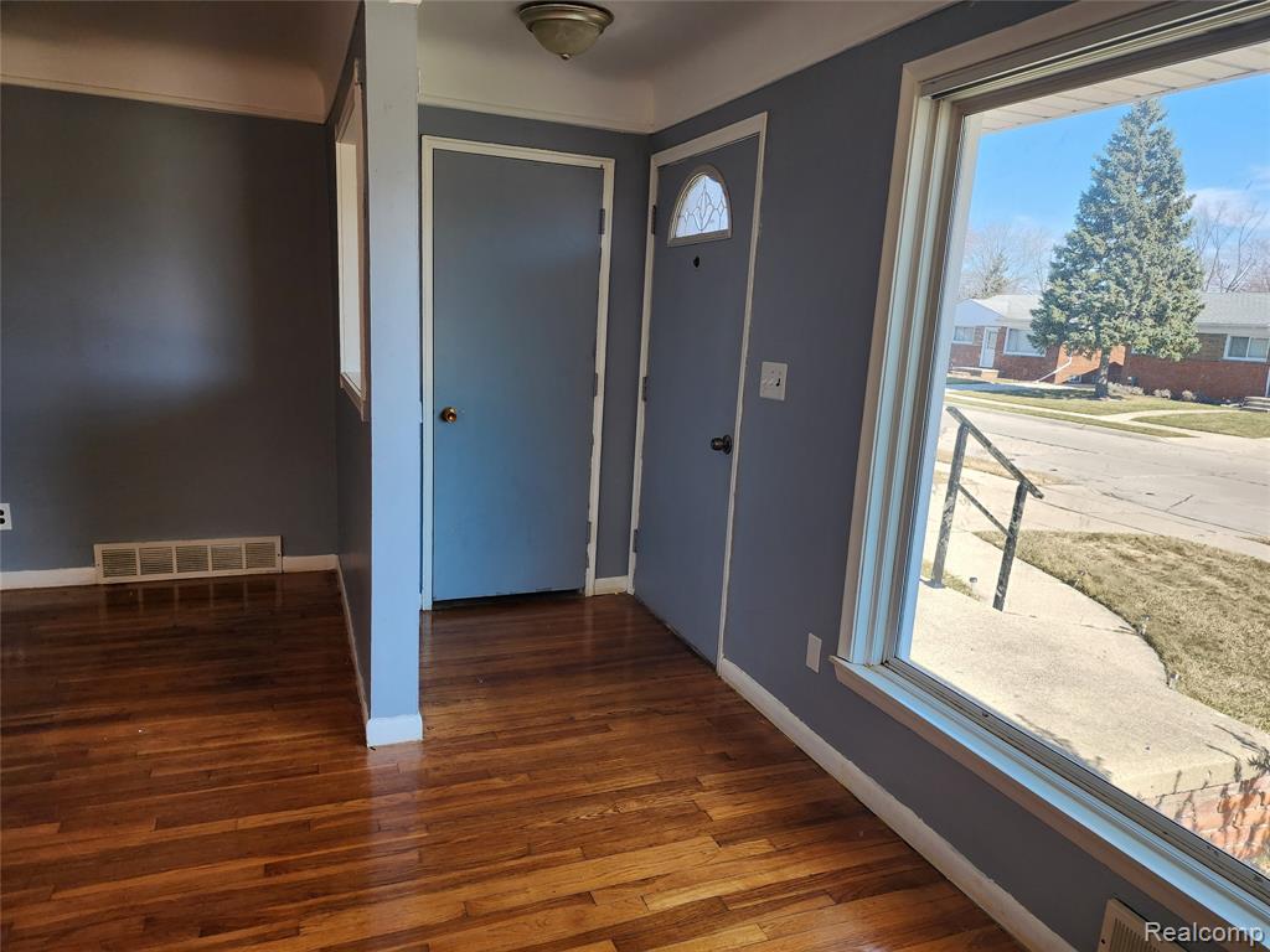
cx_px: 635
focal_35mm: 23
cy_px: 476
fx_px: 844
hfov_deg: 73.9
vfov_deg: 58.9
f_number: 1.8
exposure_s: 1/180
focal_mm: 6.4
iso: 64
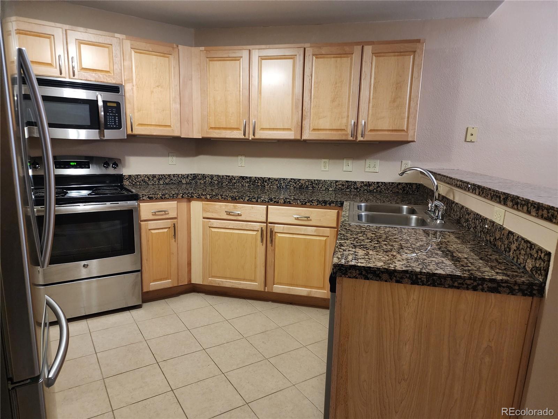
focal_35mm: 23
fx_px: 371
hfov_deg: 73.9
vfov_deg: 58.9
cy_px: 210
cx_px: 279
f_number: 1.8
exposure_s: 1/30
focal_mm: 6.4
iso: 640
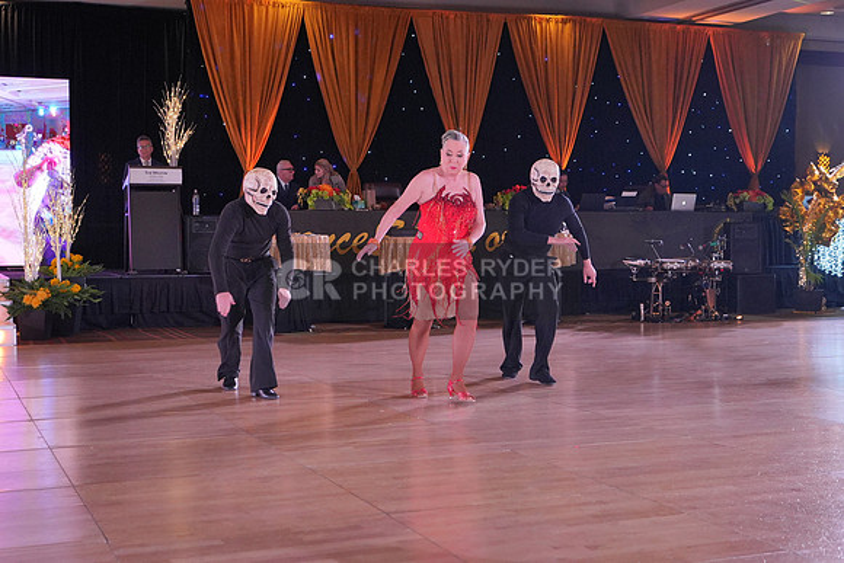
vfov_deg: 26.0
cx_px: 422
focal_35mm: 52
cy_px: 282
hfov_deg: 38.2
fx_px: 1219
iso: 2000
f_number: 4
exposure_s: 1/400
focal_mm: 35
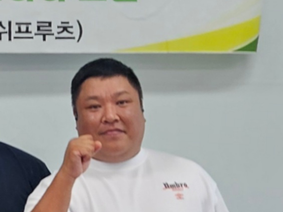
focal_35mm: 95
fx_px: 777
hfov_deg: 18.4
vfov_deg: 14.8
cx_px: -135
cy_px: 286
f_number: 1.8
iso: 100
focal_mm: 5.4
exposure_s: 1/120
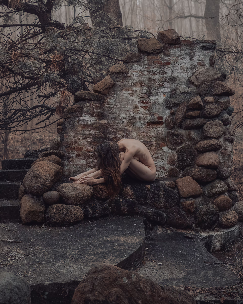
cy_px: 142
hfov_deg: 38.2
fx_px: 351
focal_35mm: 39
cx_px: 121
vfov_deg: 46.8
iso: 100
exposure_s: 1/125
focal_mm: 34
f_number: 4
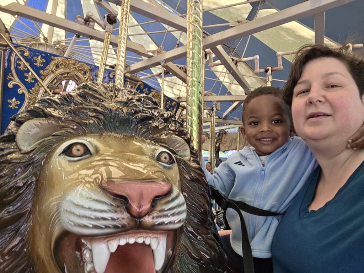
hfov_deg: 69.4
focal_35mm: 25
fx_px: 263
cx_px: 182
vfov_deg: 54.9
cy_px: 136
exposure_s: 1/120
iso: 80
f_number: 2.2
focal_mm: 3.3
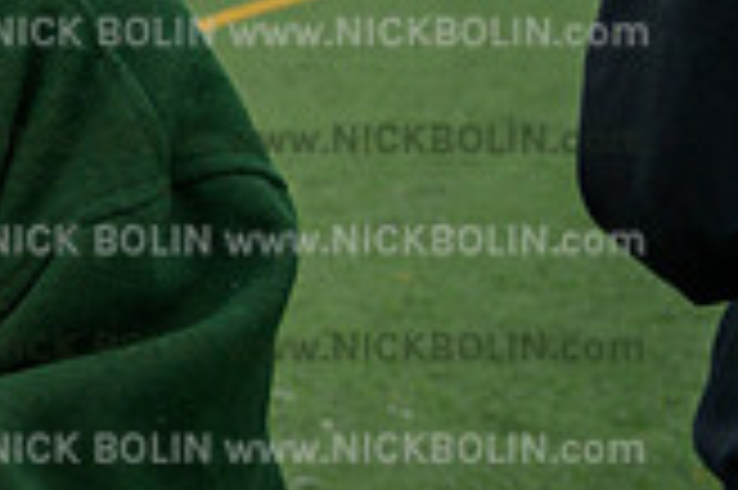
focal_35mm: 85
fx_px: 1741
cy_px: -173
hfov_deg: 20.2
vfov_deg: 15.2
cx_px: -410
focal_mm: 24
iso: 200
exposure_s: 1/500
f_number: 4
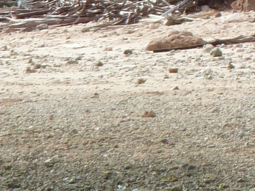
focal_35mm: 1788
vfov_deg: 0.8
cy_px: 30
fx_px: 13169
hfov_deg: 1.1
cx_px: 247
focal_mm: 49.2
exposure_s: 1/320
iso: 80
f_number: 4.9
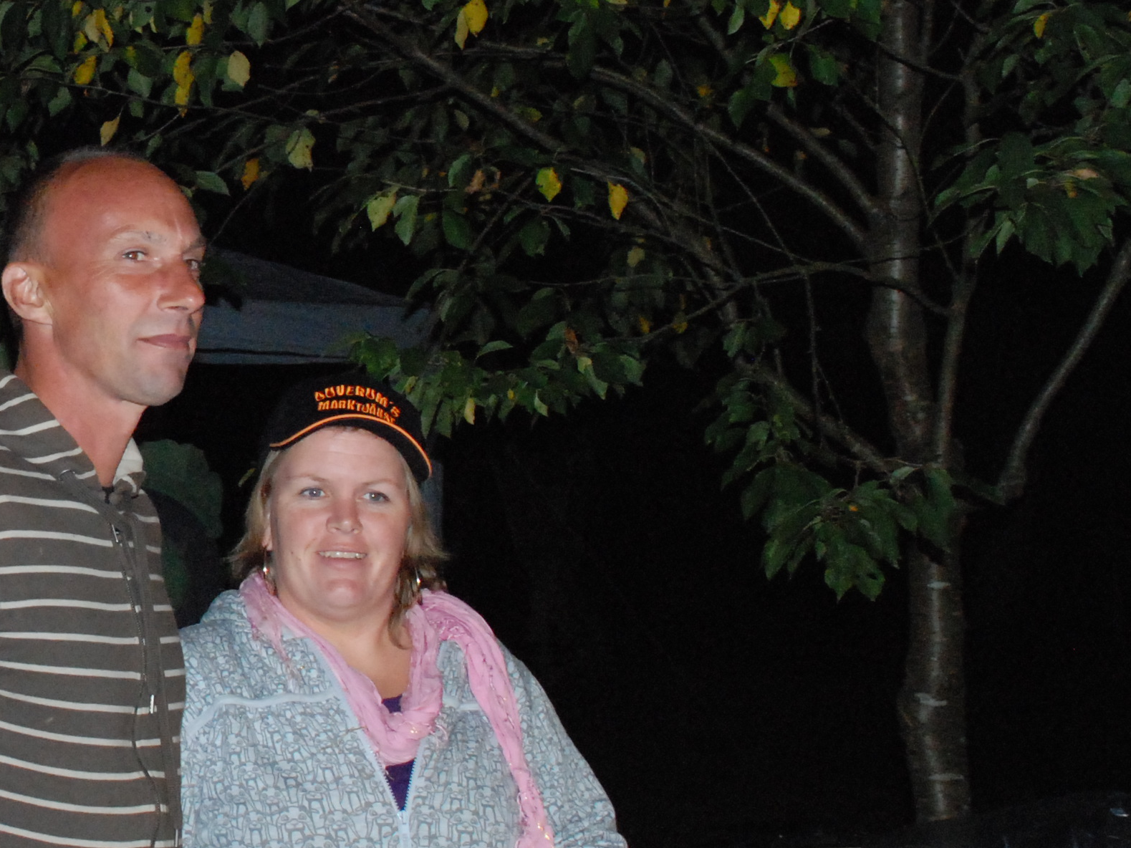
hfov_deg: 21.5
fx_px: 2777
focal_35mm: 85
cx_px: -200
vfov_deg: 17.3
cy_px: 327
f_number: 5.6
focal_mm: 24
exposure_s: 1/60
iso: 1600
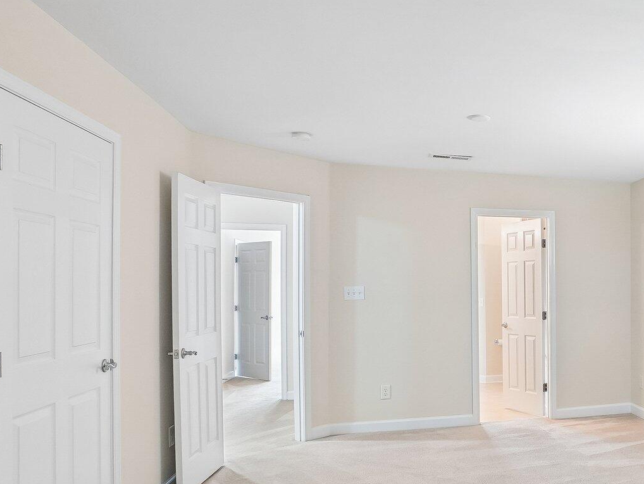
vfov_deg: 48.0
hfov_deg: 51.5
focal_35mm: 29
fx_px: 540
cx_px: 620
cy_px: 289
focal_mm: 10
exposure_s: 1/2
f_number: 8
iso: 400
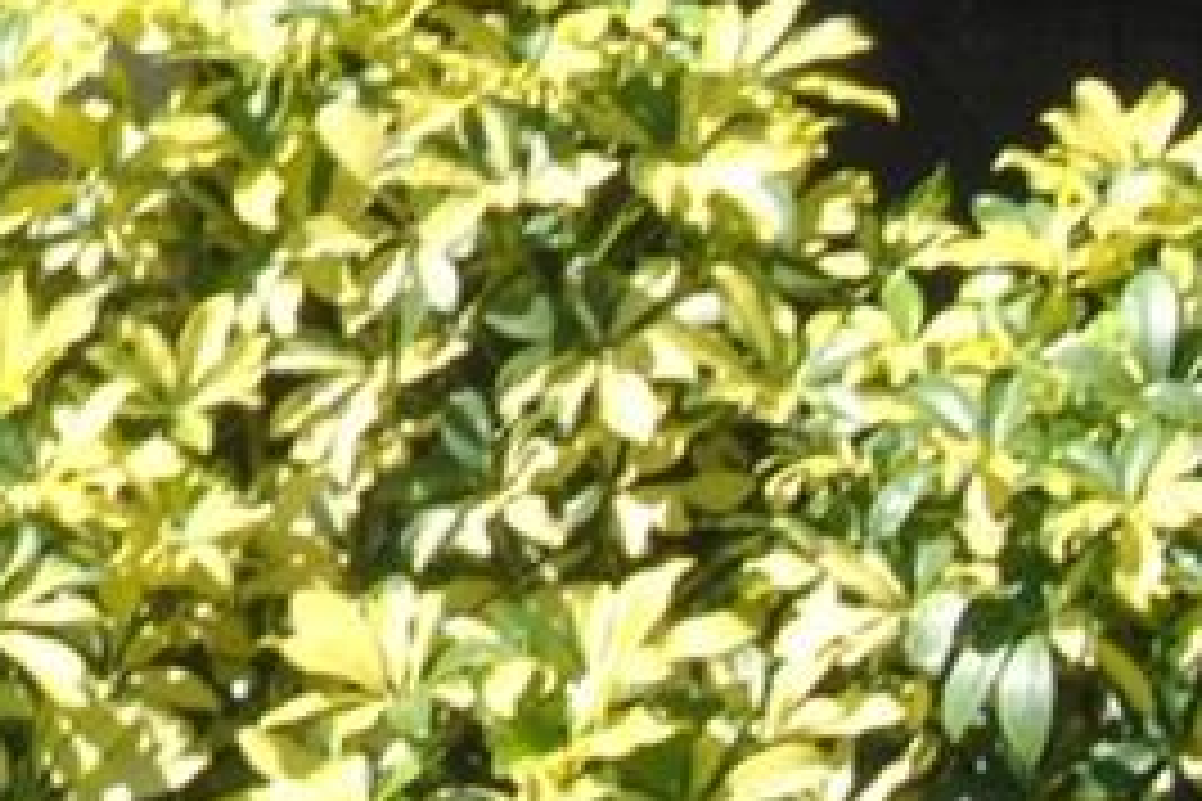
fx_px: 9315
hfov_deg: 7.2
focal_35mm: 279
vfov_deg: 4.8
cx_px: -810
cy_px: -774
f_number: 4.2
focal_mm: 31
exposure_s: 1/60
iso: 200
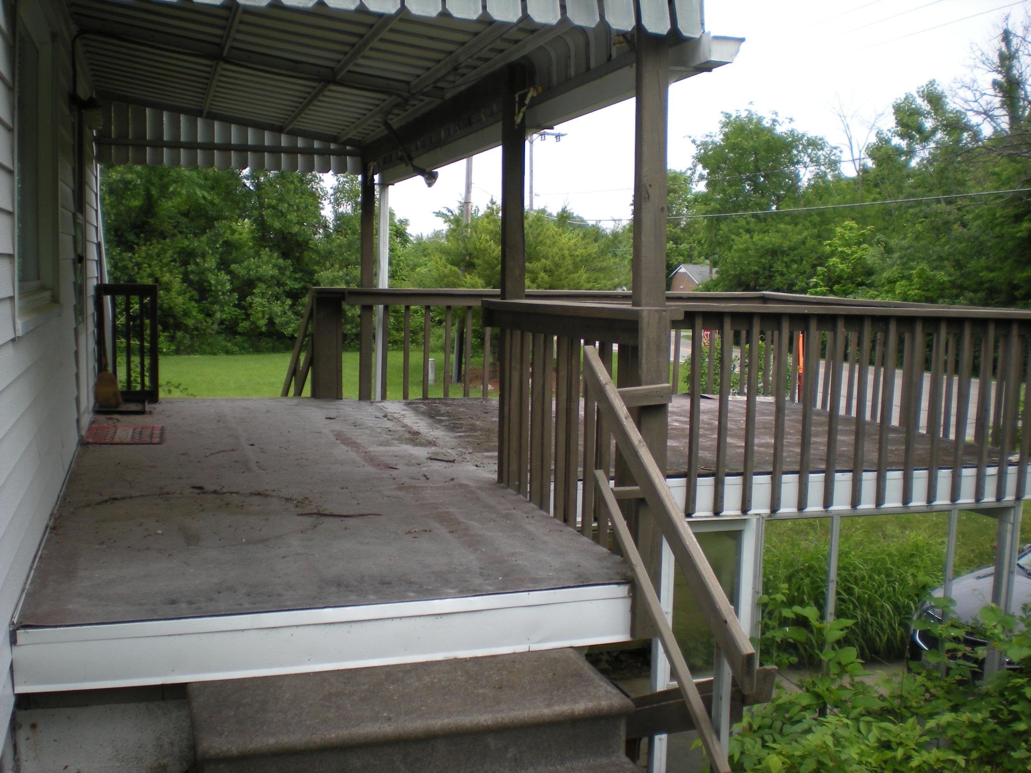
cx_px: 516
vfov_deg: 37.7
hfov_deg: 49.0
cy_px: 386
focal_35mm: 38
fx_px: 1132
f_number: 3.1
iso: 64
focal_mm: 6.3
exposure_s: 1/251
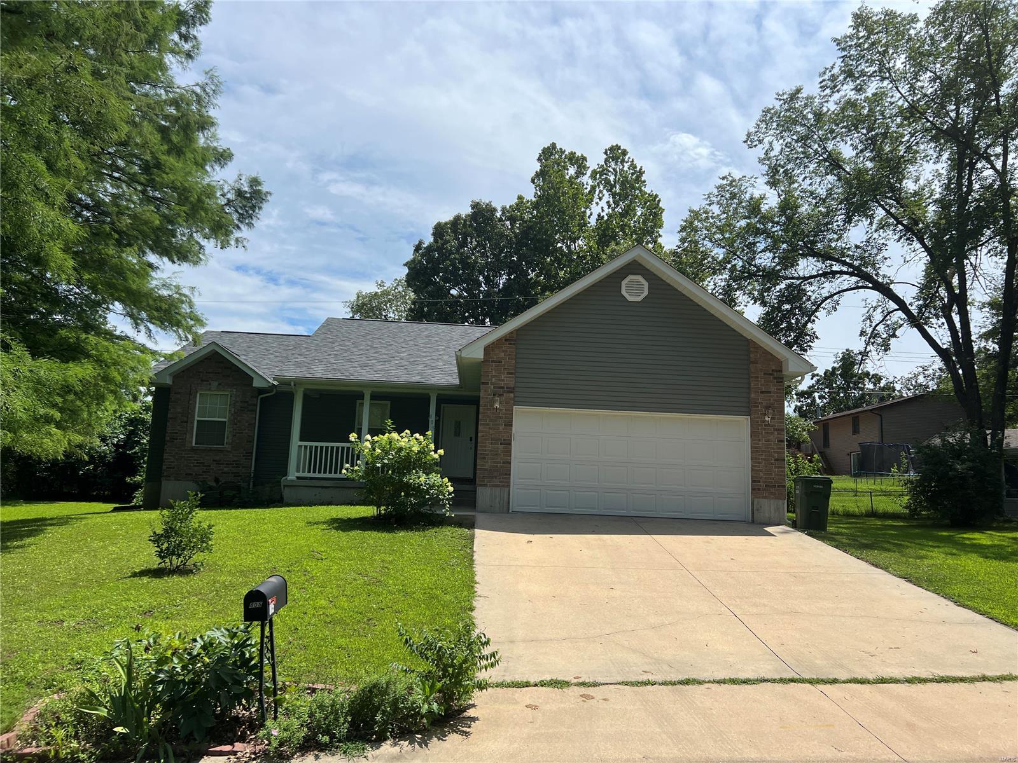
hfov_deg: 67.3
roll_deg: -2.7
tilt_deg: +7.7
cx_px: 509
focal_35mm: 26
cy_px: 382
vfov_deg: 53.1
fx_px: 765
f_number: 1.5
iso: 50
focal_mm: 5.7
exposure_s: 1/6993
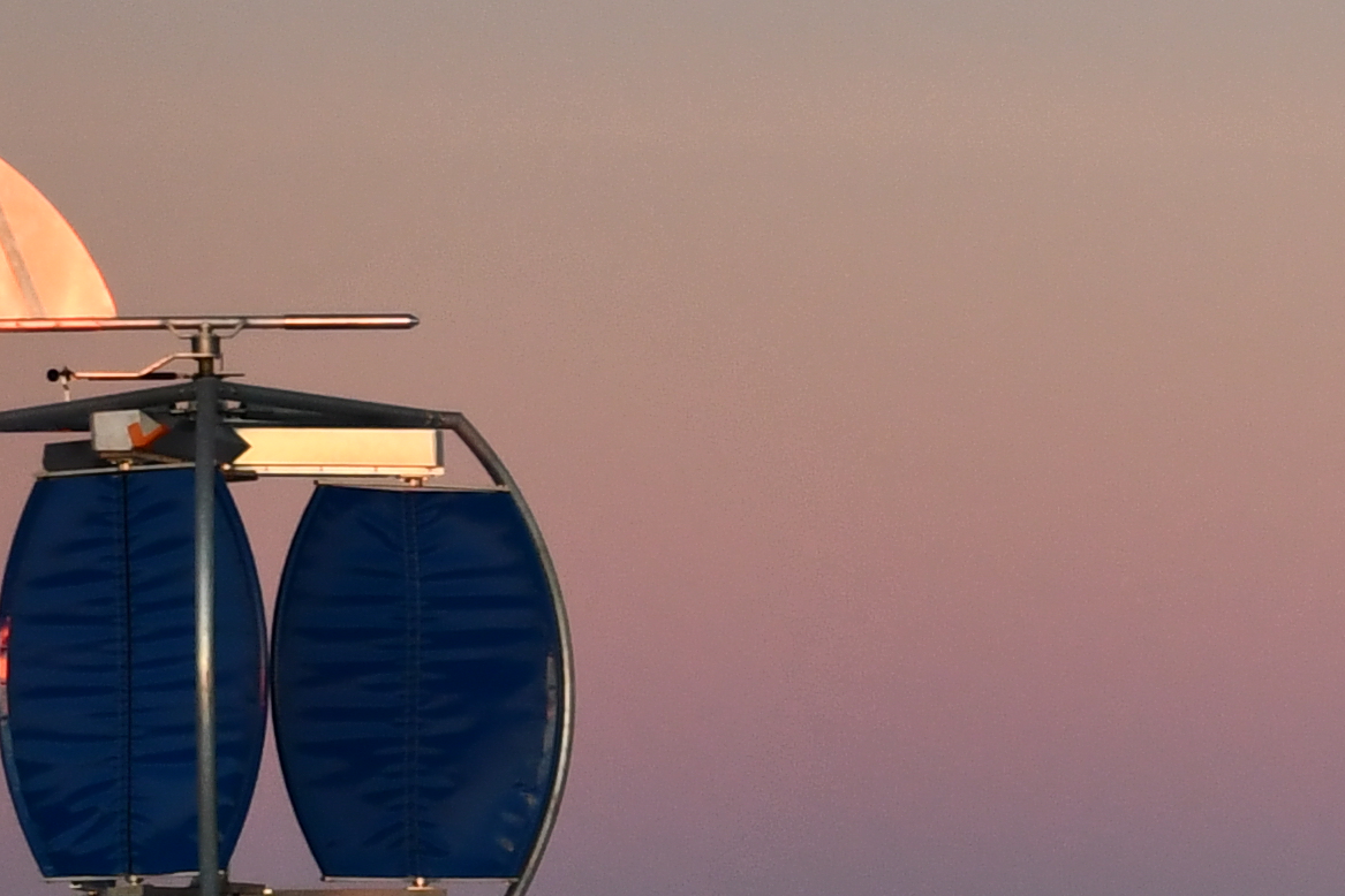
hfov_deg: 8.7
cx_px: 2100
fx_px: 8555
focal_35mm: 229
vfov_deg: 6.0
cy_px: 925
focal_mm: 32
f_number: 4
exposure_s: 1/250
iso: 450
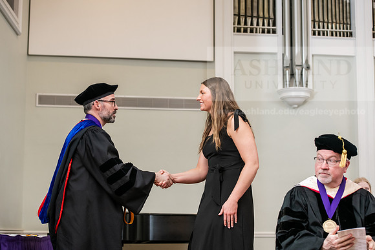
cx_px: 188
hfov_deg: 27.0
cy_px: 125
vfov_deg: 18.2
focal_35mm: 75
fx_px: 781
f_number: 4.5
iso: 1600
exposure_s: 1/200
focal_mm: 75
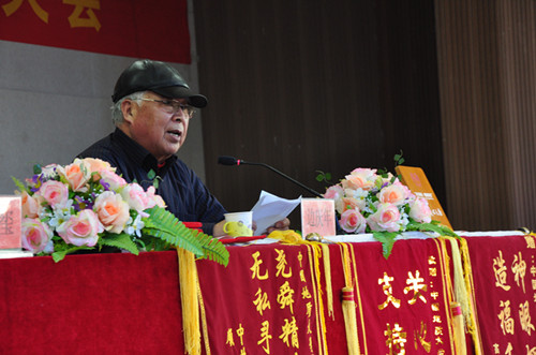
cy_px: 178
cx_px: 268
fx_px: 2006
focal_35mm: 135
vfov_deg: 10.1
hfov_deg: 15.2
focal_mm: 90
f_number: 8
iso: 640
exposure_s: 1/30
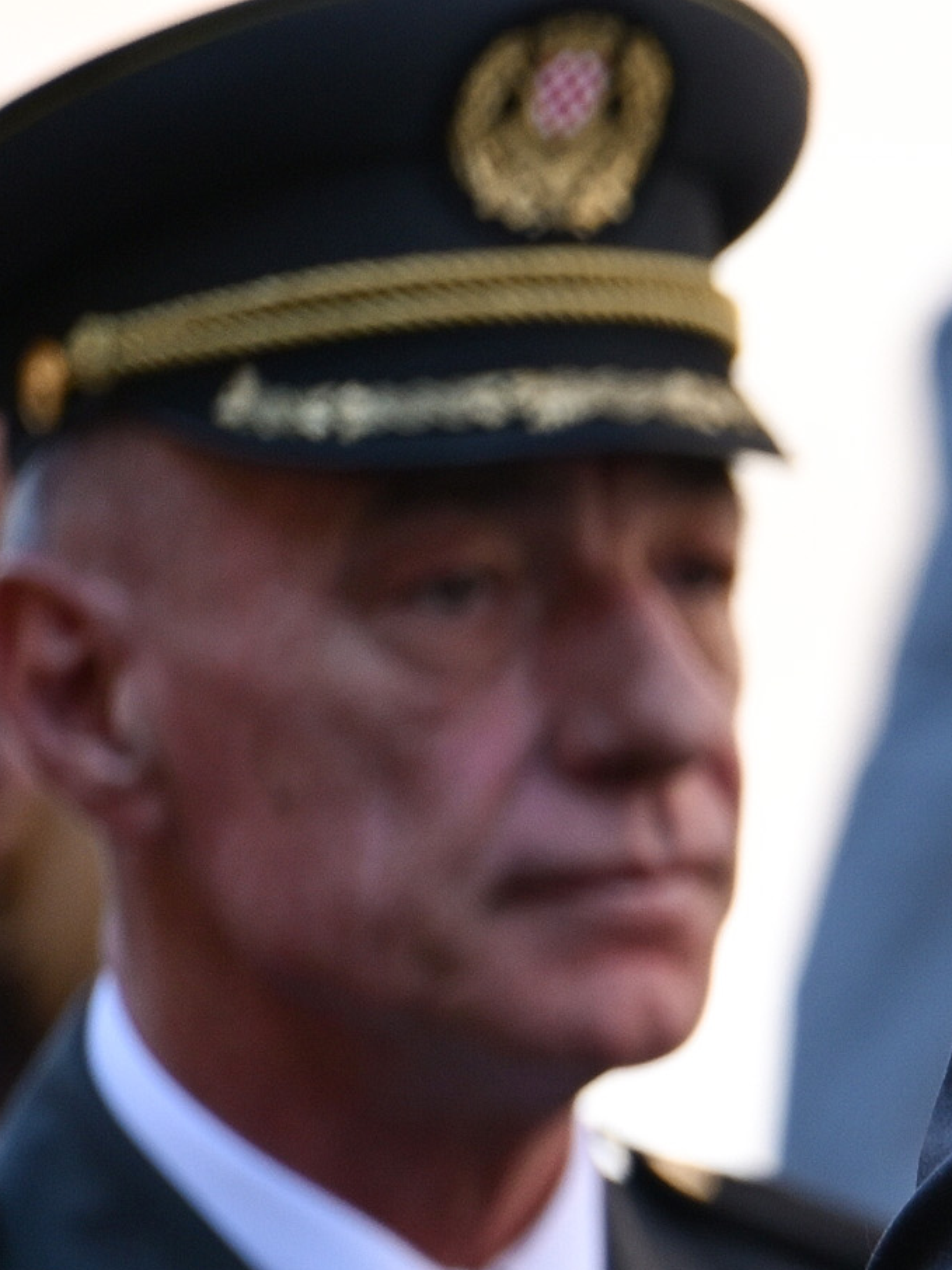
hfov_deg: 1.7
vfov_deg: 2.3
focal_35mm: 849
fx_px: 31147
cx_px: 2700
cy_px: 1013
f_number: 2.8
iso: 320
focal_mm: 200
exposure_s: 1/1000
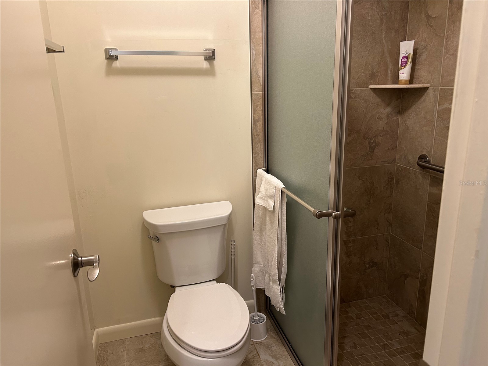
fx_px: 367
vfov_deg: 53.1
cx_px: 244
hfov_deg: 67.3
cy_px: 183
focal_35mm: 26
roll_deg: +1.9
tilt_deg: -14.3
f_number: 1.5
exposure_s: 1/60
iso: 160
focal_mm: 5.7
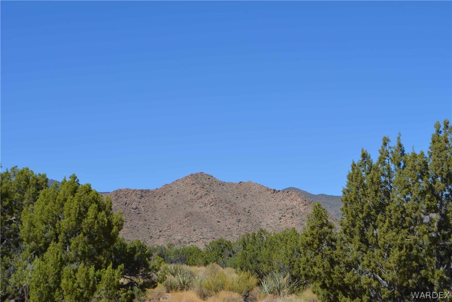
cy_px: 151
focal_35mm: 82
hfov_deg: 24.6
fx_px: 1036
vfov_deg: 16.6
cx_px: 226
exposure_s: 1/320
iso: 100
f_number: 9
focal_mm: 55
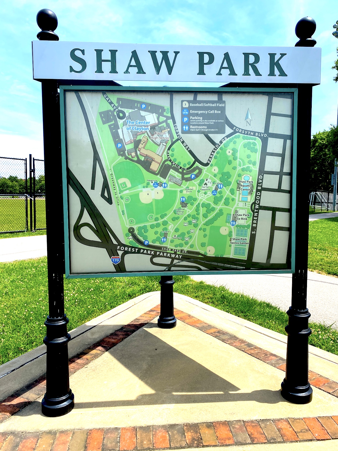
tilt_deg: -3.0
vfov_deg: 67.3
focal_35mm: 26
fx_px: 338
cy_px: 226
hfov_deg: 53.1
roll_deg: -2.2
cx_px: 169
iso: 32
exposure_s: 1/2625
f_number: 1.8
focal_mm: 4.25
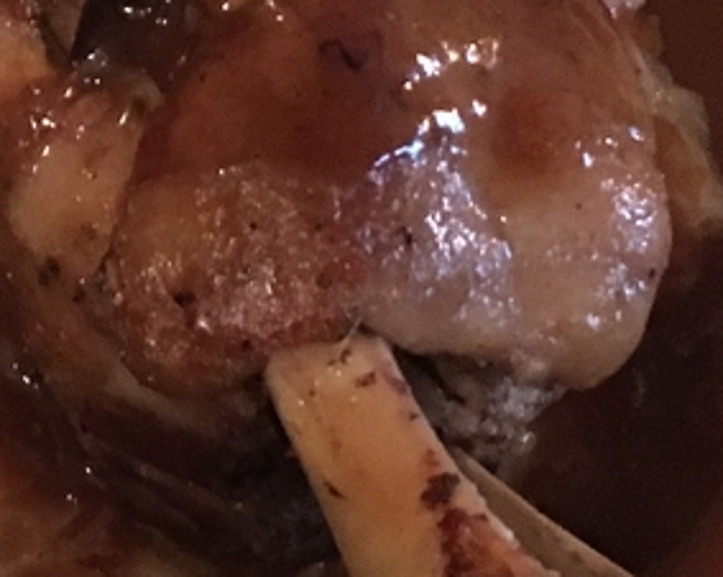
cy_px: -184
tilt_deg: -48.1
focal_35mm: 120
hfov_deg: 15.5
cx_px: -138
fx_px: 2566
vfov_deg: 12.4
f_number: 2.2
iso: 640
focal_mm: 4.15
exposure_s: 1/17
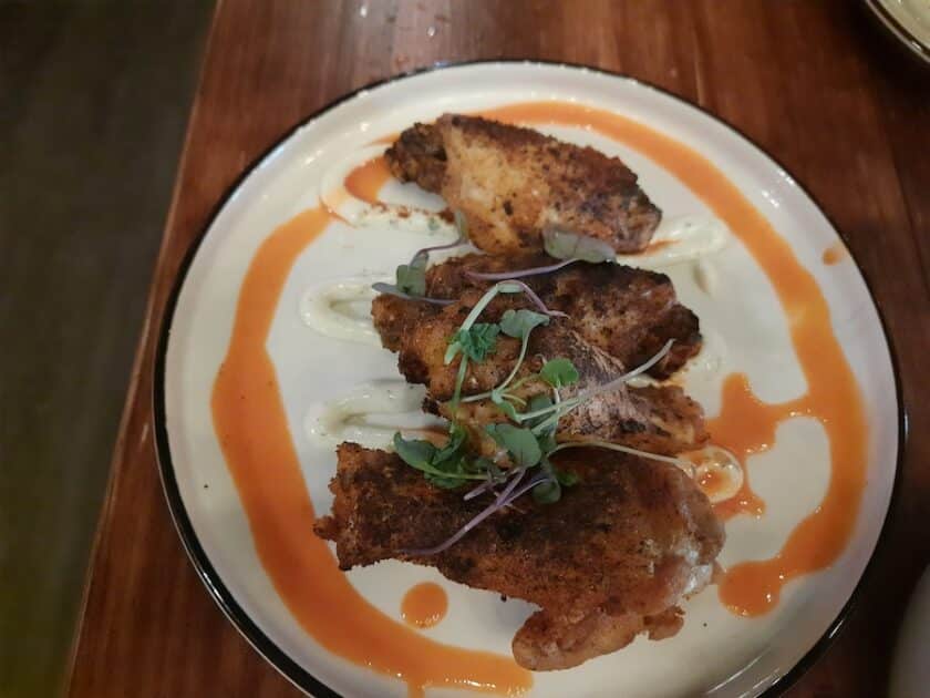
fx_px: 645
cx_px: 465
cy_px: 349
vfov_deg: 56.8
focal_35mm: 24
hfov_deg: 71.6
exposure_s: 1/15
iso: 1250
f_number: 1.8
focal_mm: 5.23
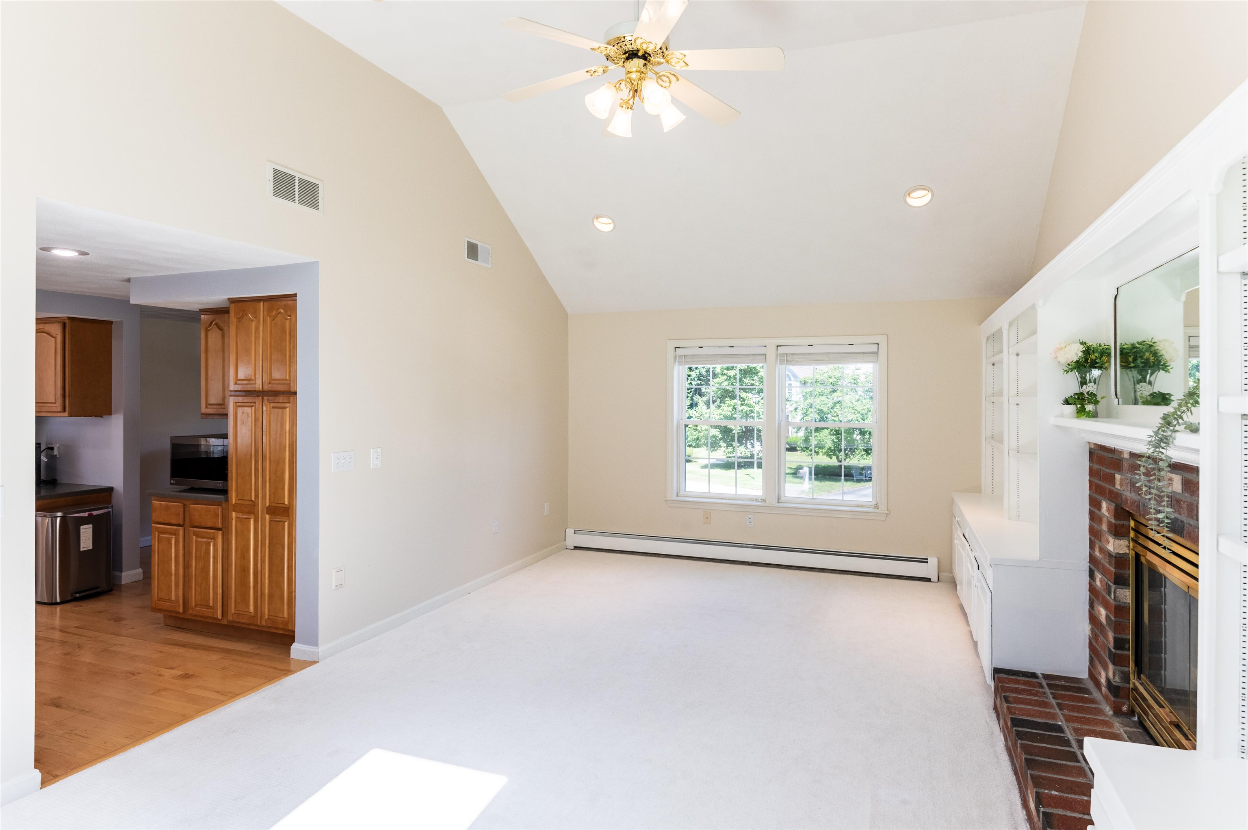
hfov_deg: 90.0
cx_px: 624
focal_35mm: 18
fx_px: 623
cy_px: 415
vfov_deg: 67.3
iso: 1000
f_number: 8
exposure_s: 1/640
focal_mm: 18
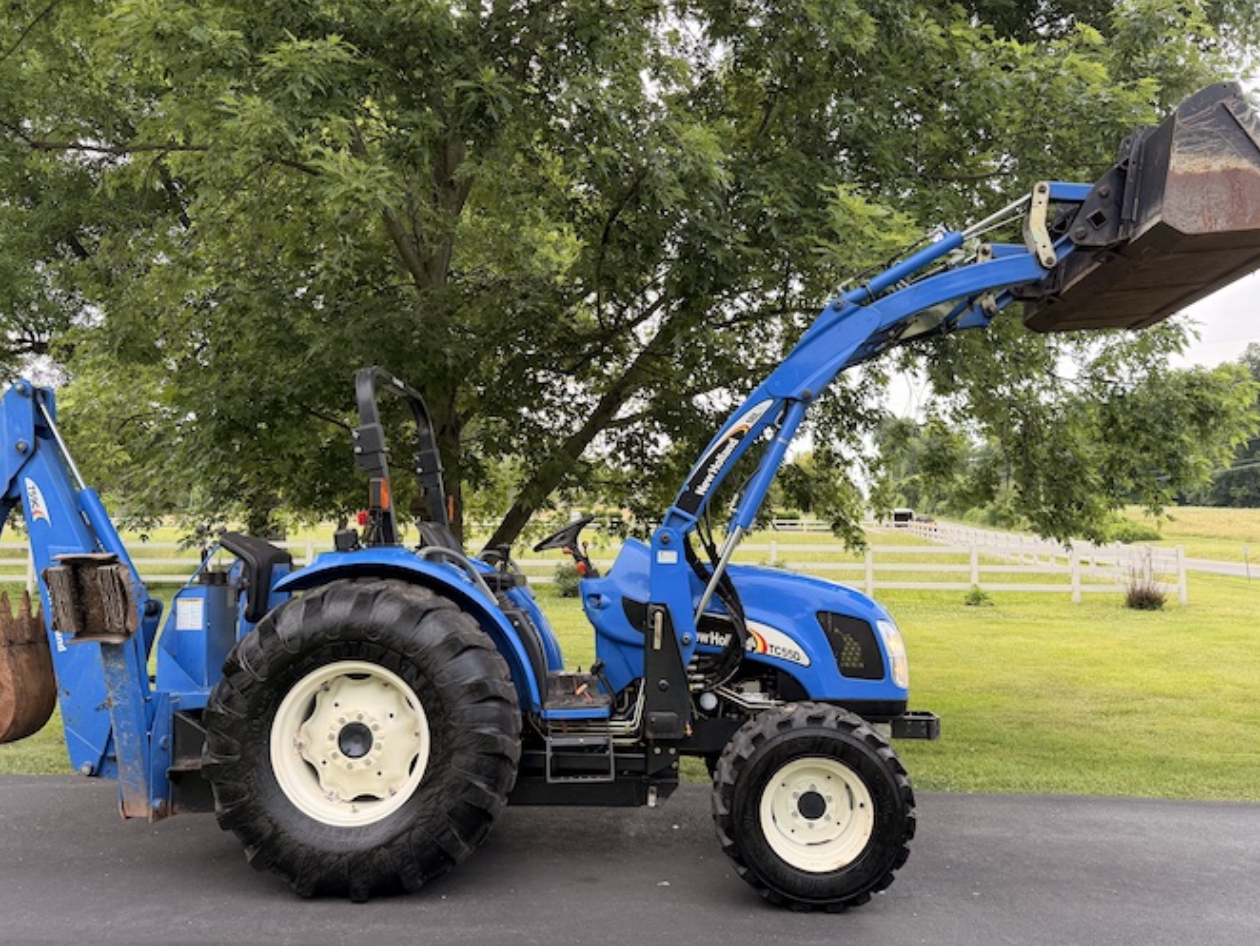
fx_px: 1056
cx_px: 601
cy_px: 482
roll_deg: -0.6
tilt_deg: +7.0
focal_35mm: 29
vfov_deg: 48.3
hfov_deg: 61.6
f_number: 1.78
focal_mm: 6.76
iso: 100
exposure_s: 1/1211
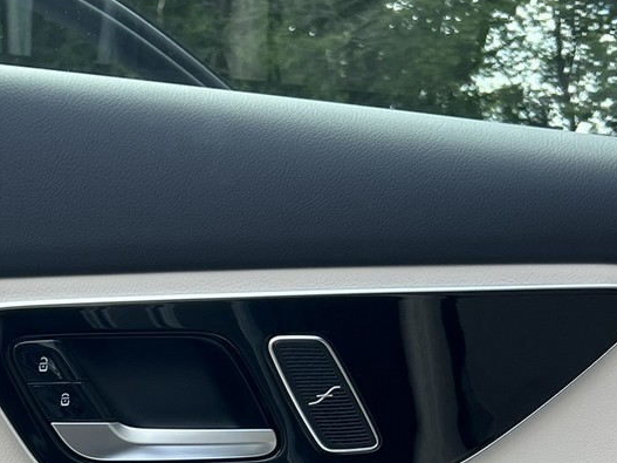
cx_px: -116
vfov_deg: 17.4
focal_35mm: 79
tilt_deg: -6.5
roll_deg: -0.9
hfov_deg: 22.8
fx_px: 1408
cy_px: 611
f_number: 1.5
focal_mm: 5.7
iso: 50
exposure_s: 1/846
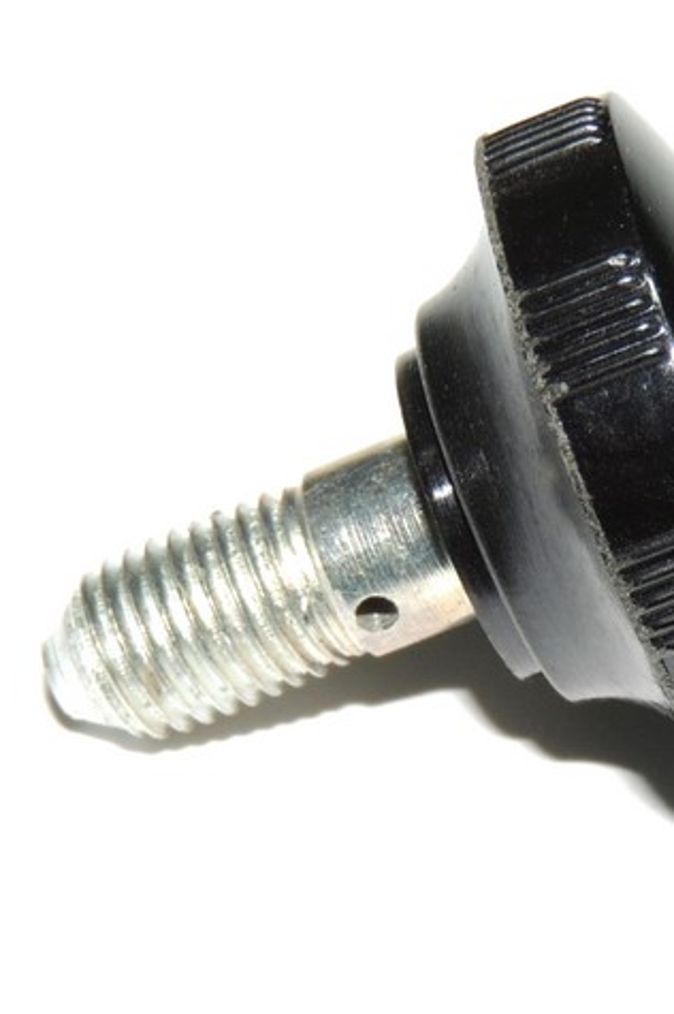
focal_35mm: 98
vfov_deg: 20.8
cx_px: 454
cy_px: 504
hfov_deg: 13.9
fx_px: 2756
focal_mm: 12.4
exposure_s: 1/50
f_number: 3.9
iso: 100
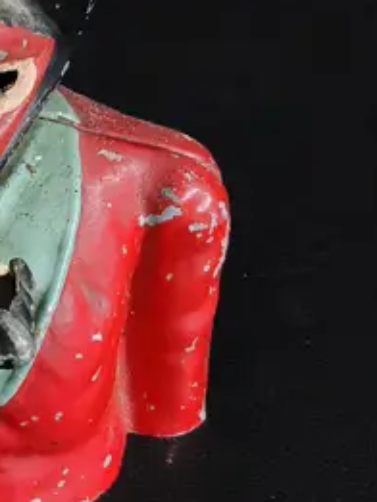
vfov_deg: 18.2
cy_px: 42
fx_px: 1538
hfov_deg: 13.3
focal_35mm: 106
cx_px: -150
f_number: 2
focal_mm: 2.87
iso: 125
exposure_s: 1/100
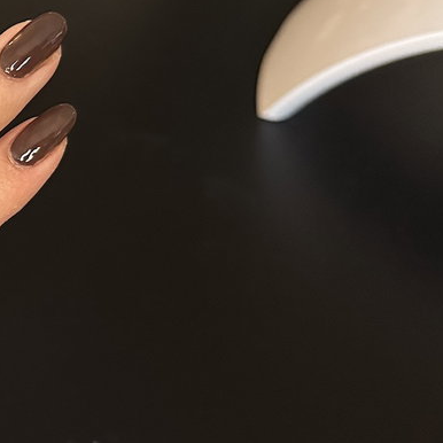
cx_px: -232
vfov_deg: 26.1
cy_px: 246
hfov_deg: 21.6
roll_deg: -0.3
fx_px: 956
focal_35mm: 66
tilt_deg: -44.1
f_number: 1.78
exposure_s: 1/60
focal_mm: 6.86
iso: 640
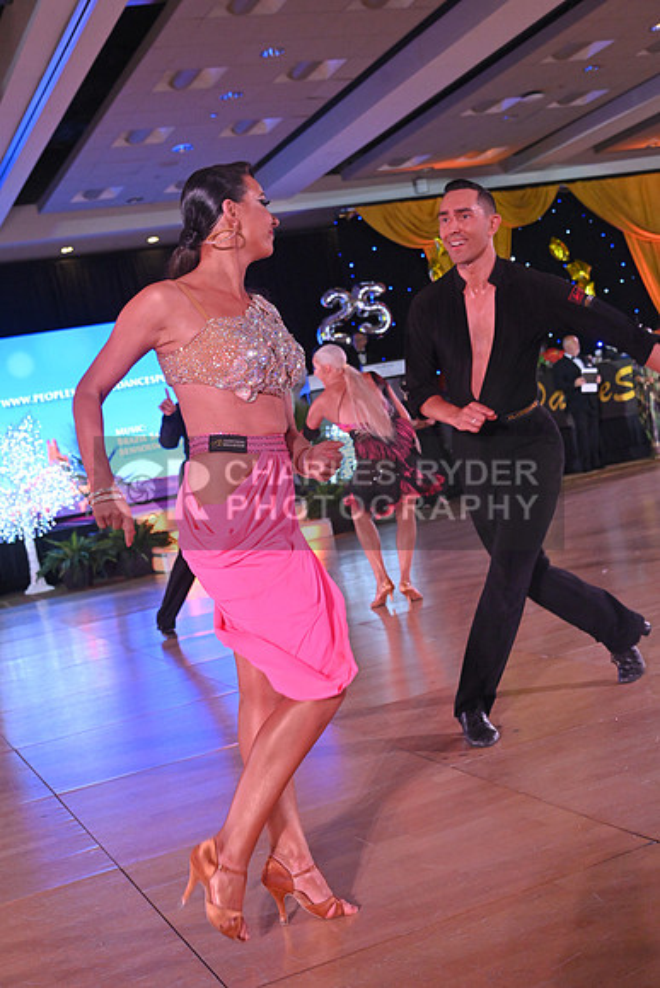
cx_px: 330
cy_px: 494
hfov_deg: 29.3
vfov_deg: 42.7
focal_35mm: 46
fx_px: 1264
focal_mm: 46
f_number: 6.3
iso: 3200
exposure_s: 1/320
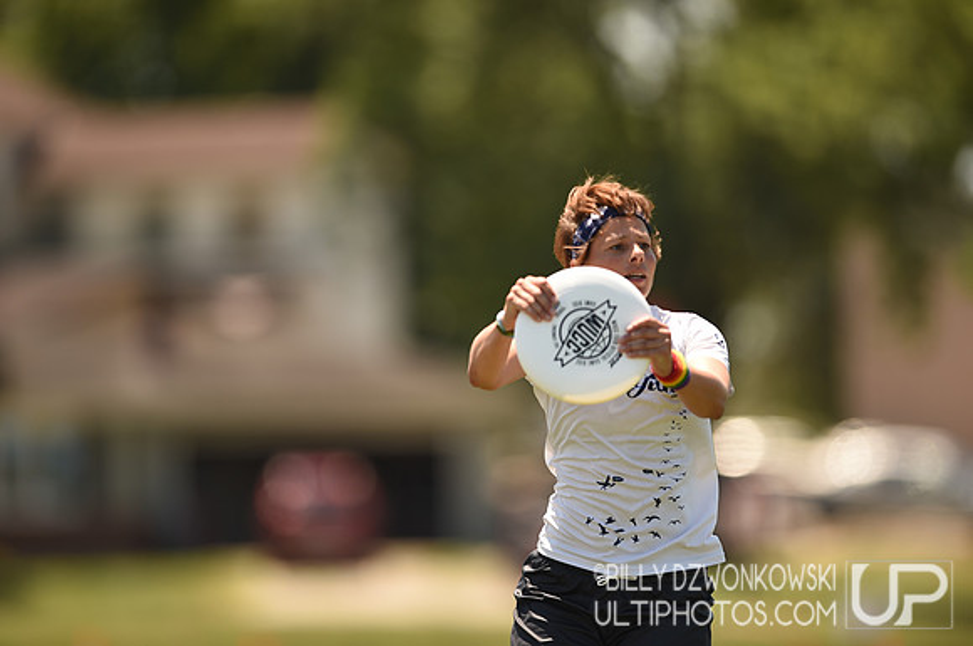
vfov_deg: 3.4
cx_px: 486
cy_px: 323
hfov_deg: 5.2
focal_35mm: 400
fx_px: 10796
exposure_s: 1/1000
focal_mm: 400
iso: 100
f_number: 2.8
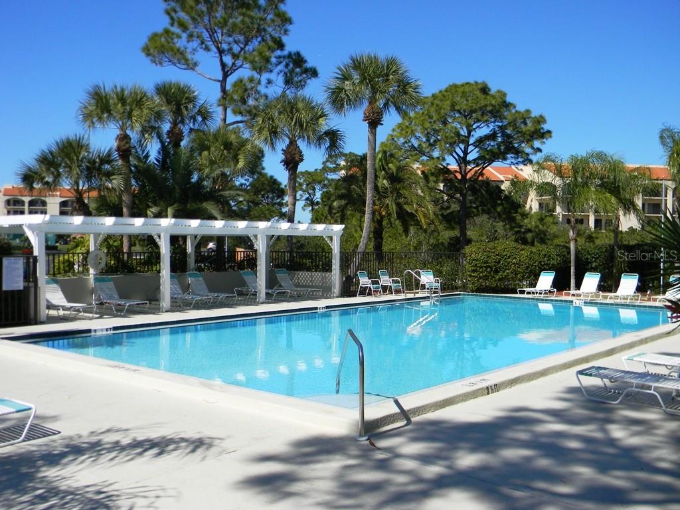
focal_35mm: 36
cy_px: 255
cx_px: 340
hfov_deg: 51.4
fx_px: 707
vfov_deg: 39.7
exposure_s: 1/310
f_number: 7.4
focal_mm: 6.4
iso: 80
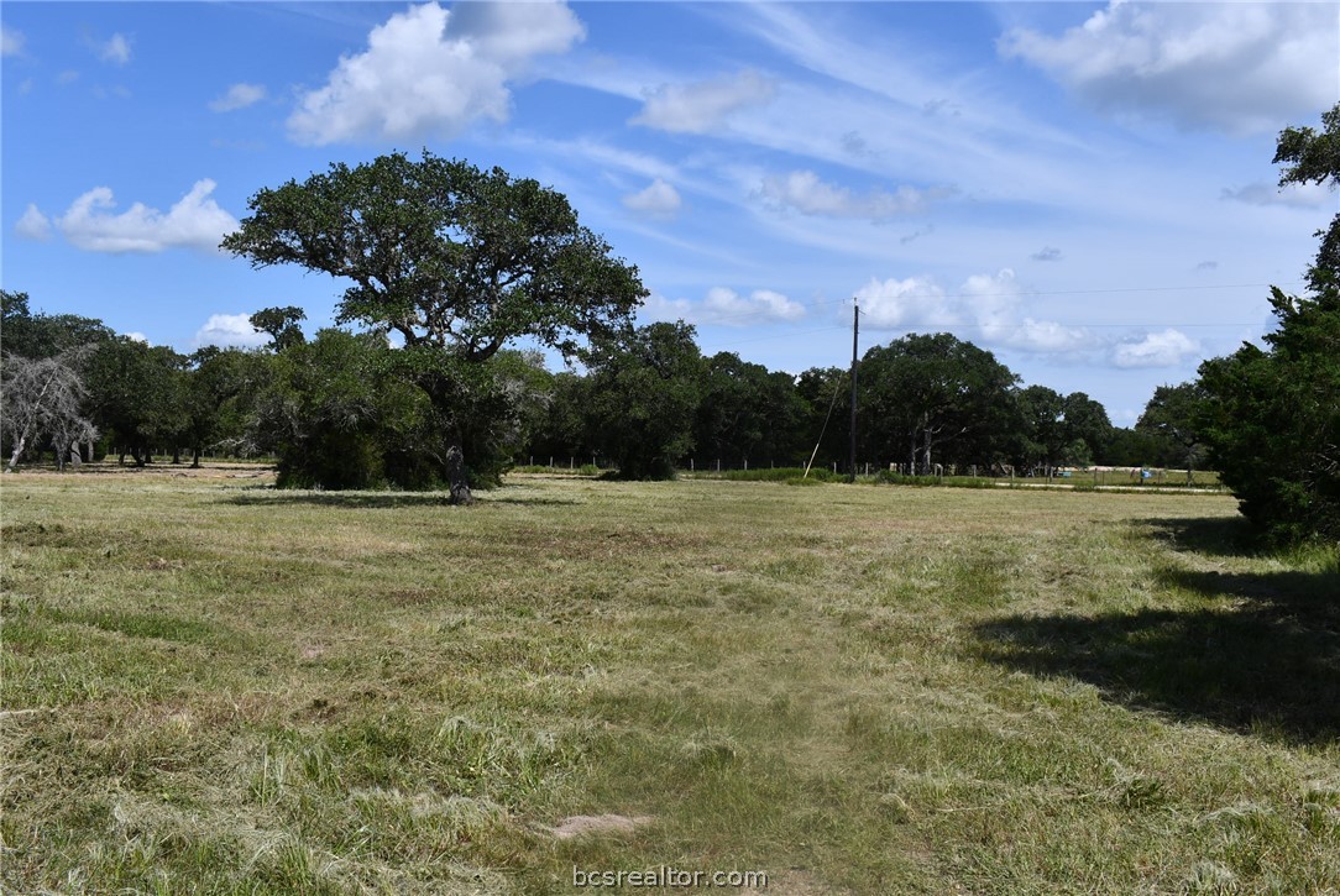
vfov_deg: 36.9
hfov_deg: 53.1
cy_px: 448
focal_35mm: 36
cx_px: 670
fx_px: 1341
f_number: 10
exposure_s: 1/400
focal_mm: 18
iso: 100
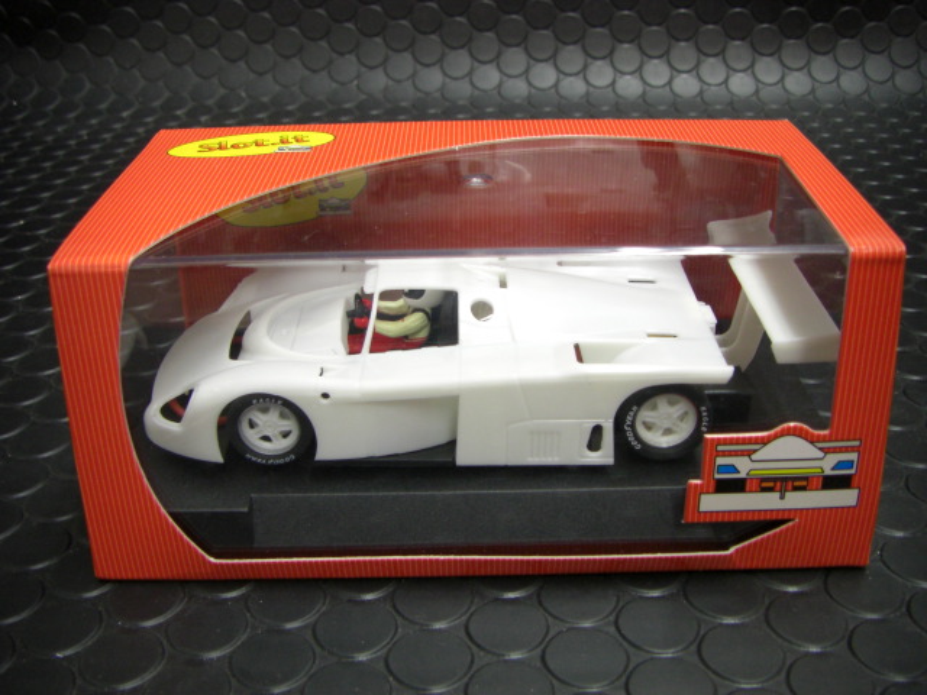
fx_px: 1018
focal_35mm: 38
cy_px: 348
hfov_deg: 49.0
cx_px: 464
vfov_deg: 37.7
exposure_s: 1/20
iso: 200
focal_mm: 6.3
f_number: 3.4
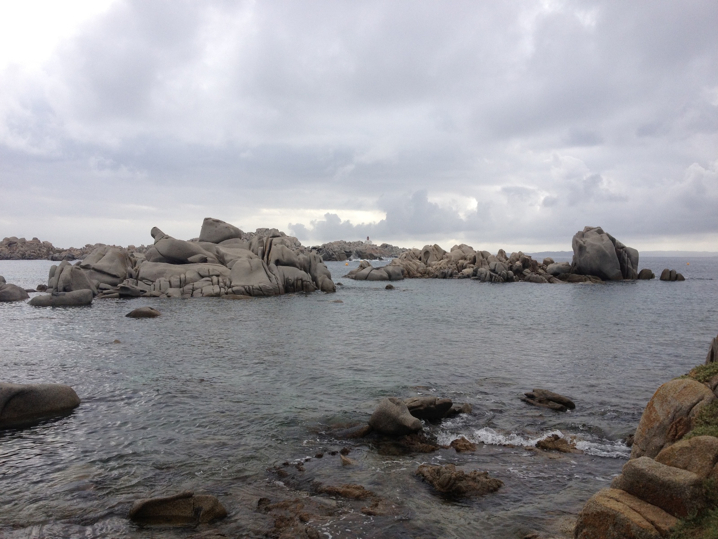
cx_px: 359
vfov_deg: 40.7
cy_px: 270
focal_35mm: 35
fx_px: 726
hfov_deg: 52.6
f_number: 2.4
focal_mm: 4.28
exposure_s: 1/812
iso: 64
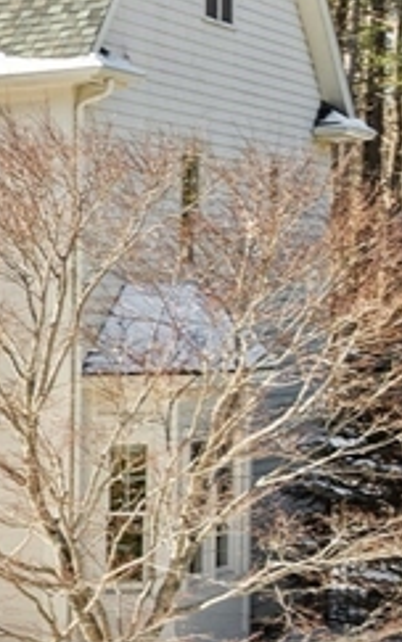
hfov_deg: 9.3
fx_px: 1875
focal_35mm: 107
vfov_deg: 19.4
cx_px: -862
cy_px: 369
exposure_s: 1/120
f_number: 2.8
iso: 100
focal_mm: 12.29
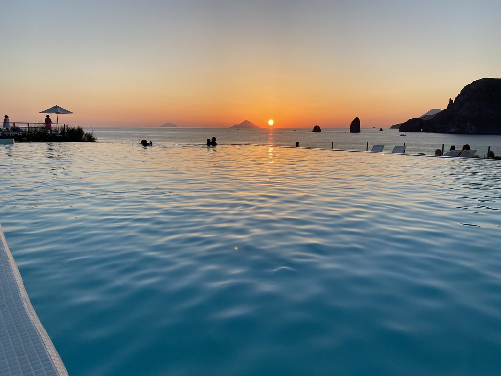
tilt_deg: -7.8
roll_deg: -0.4
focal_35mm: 26
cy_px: 188
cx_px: 250
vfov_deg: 53.1
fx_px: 376
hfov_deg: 67.3
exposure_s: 1/852
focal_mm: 4.25
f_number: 1.8
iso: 32
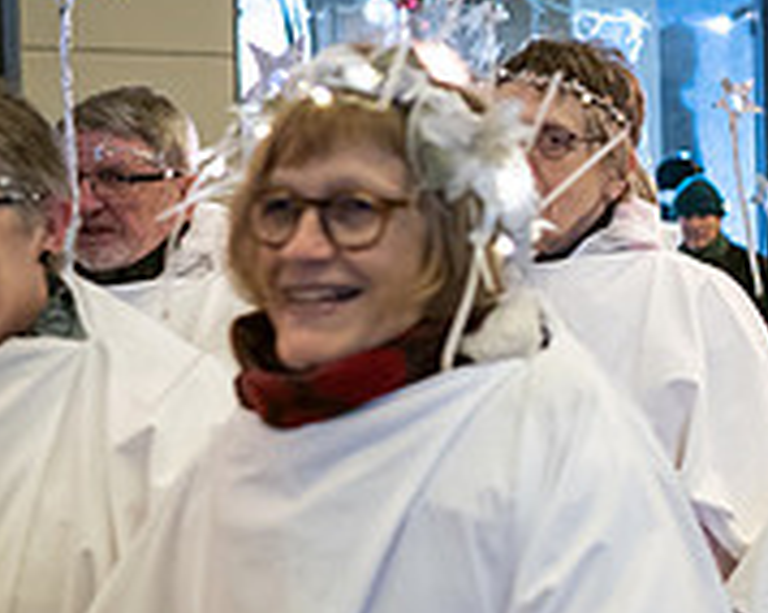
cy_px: 222
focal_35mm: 107
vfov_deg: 14.4
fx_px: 2429
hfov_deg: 16.3
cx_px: 1174
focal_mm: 35
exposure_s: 1/160
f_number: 2.2
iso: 2000
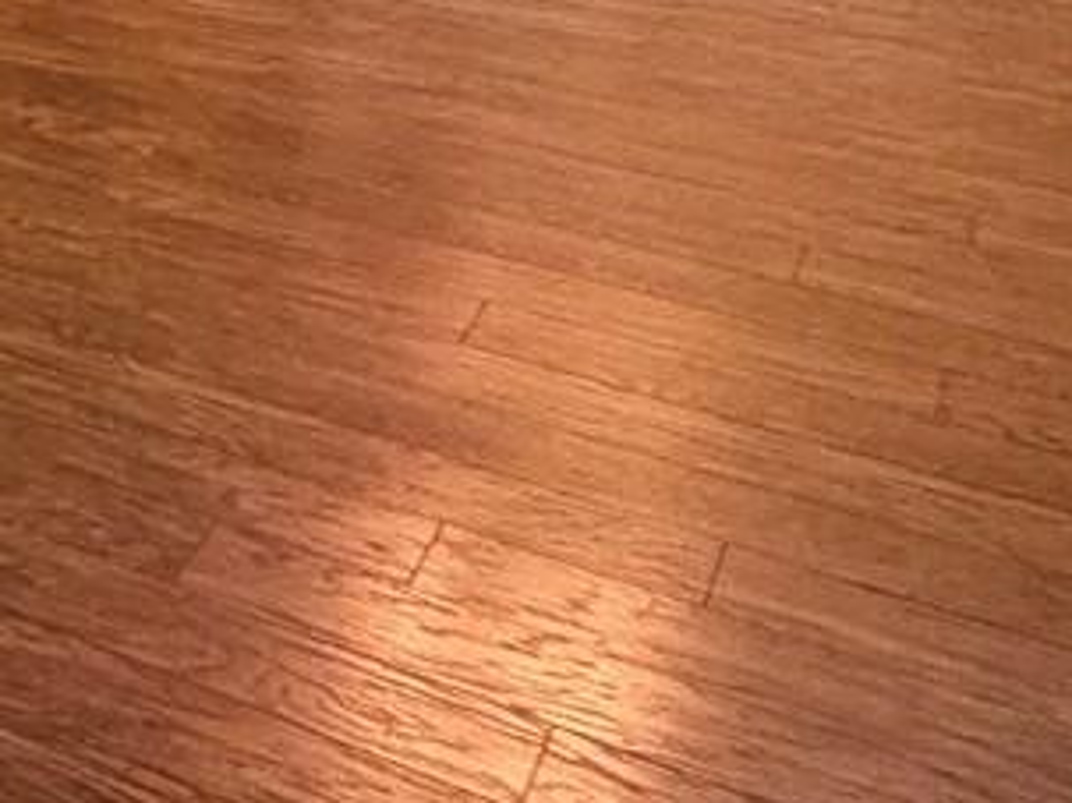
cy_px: -449
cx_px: -594
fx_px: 2291
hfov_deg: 21.5
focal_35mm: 74
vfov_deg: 17.6
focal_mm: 2.22
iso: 400
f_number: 2.2
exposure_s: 1/60
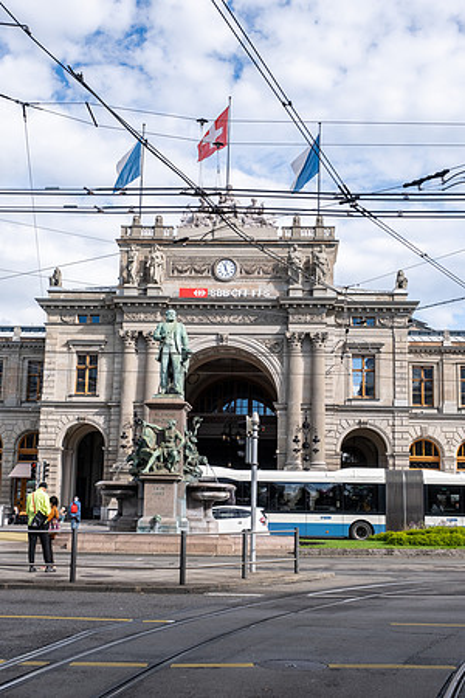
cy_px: 349
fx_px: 814
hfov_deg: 31.9
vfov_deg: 46.4
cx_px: 232
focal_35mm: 42
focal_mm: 28.3
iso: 320
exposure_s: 1/850
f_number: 5.6
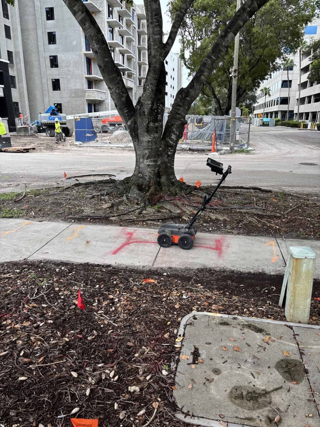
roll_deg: -0.1
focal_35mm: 26
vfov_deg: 67.3
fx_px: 320
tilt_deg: -16.3
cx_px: 160
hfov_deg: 53.1
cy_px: 214
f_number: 1.6
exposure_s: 1/666
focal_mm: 5.96
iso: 50
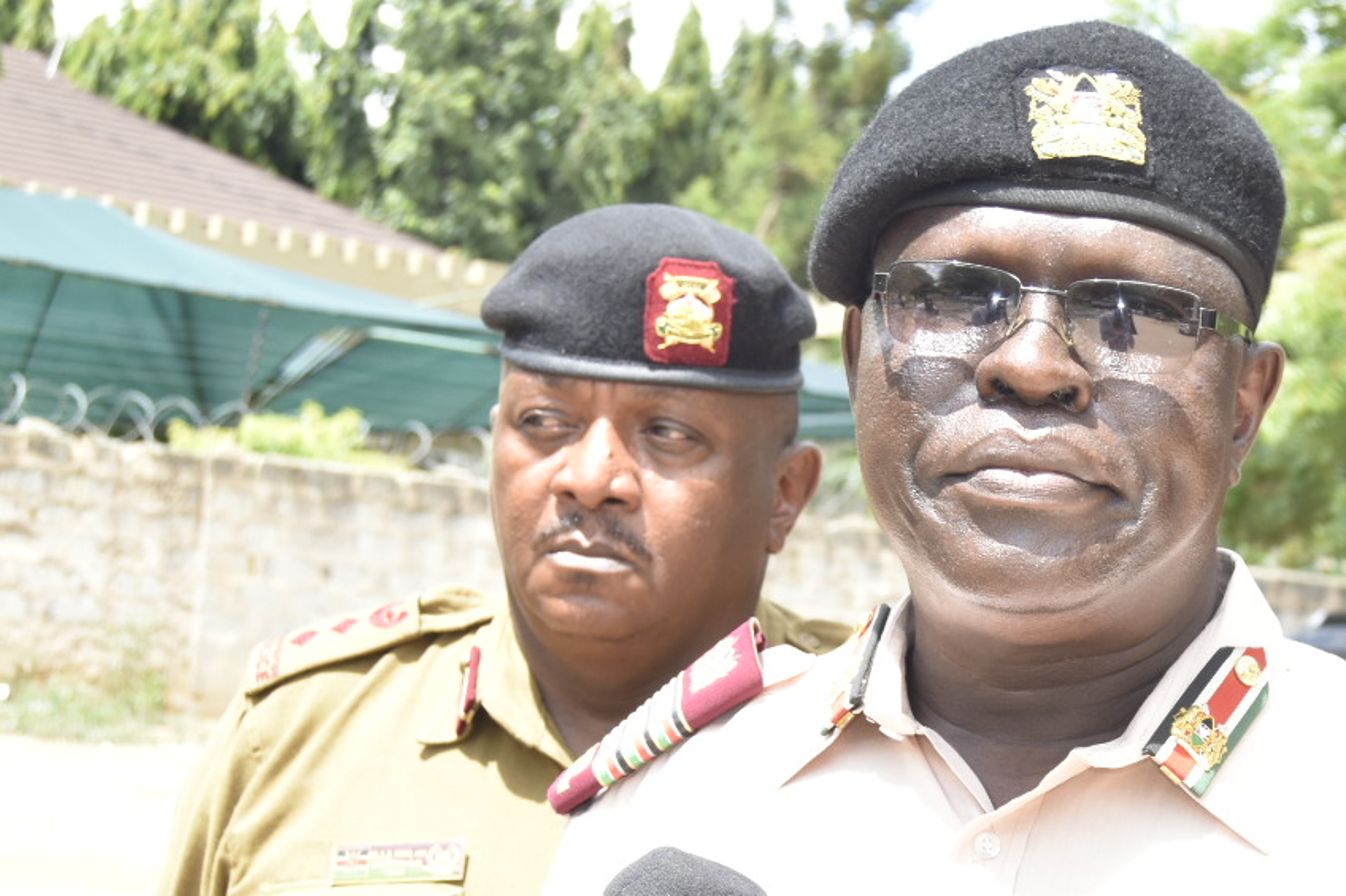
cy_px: 828
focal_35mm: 86
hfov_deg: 23.3
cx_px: 1092
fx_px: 3215
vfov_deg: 15.7
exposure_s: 1/200
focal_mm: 30
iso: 200
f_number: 5.6
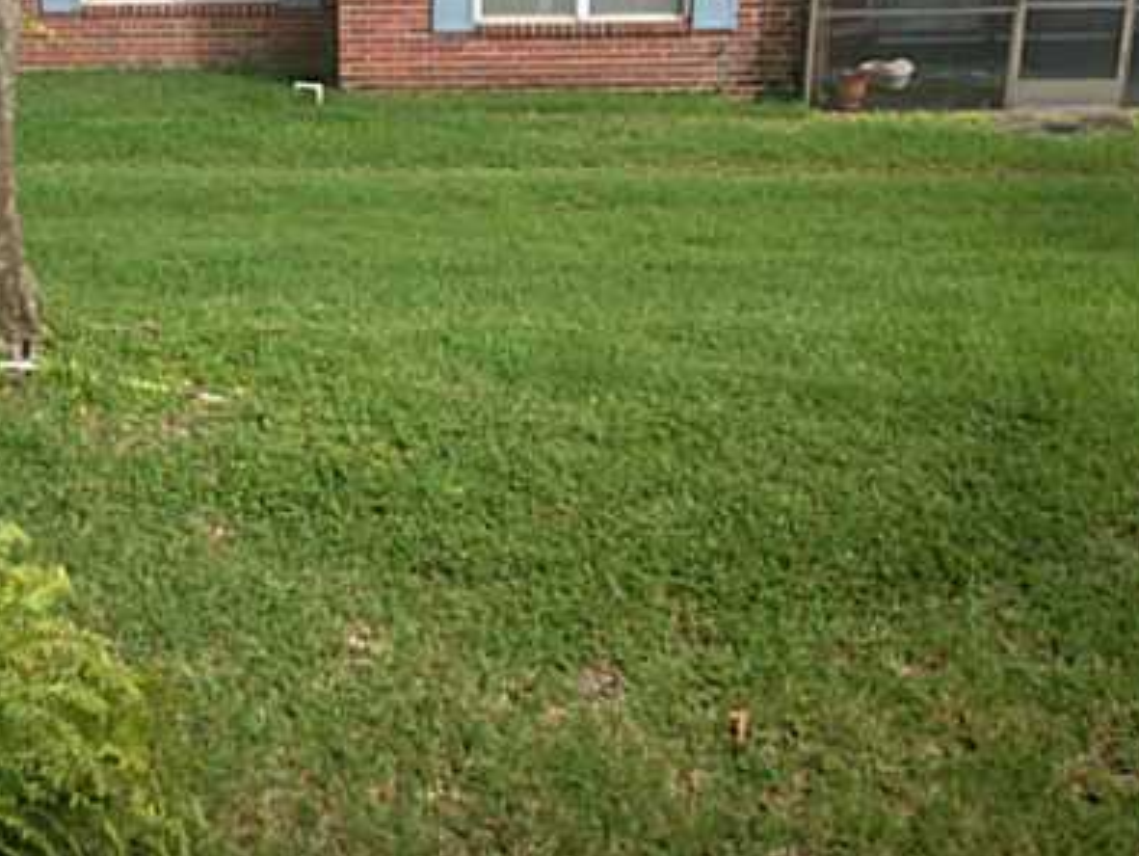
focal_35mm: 67
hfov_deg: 28.1
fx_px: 2206
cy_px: 249
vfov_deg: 21.8
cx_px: 162
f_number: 2.4
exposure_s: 1/197
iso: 50
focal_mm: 4.12
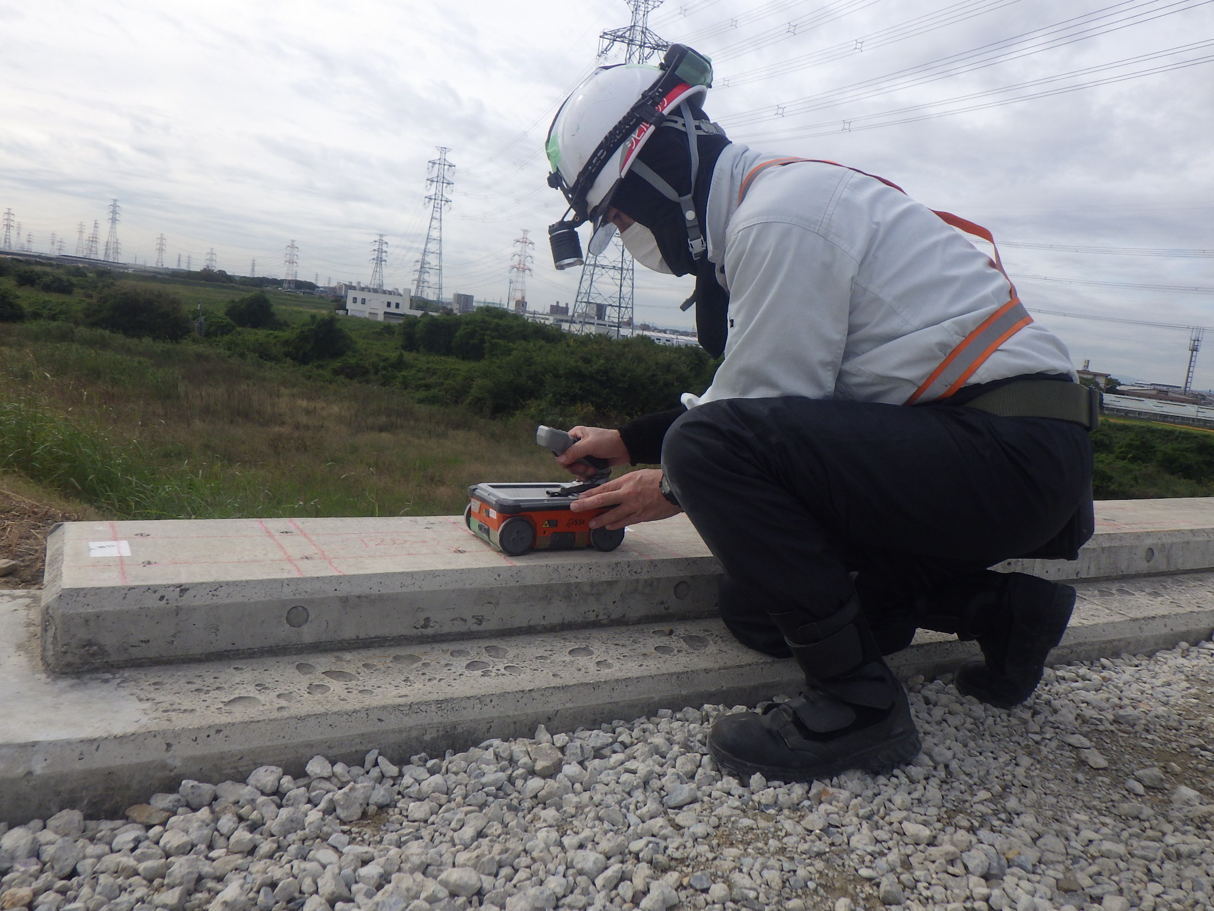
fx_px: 982
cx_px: 607
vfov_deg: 49.7
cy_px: 456
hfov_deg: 63.4
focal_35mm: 28
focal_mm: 5
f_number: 4.2
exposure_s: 1/1000
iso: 125
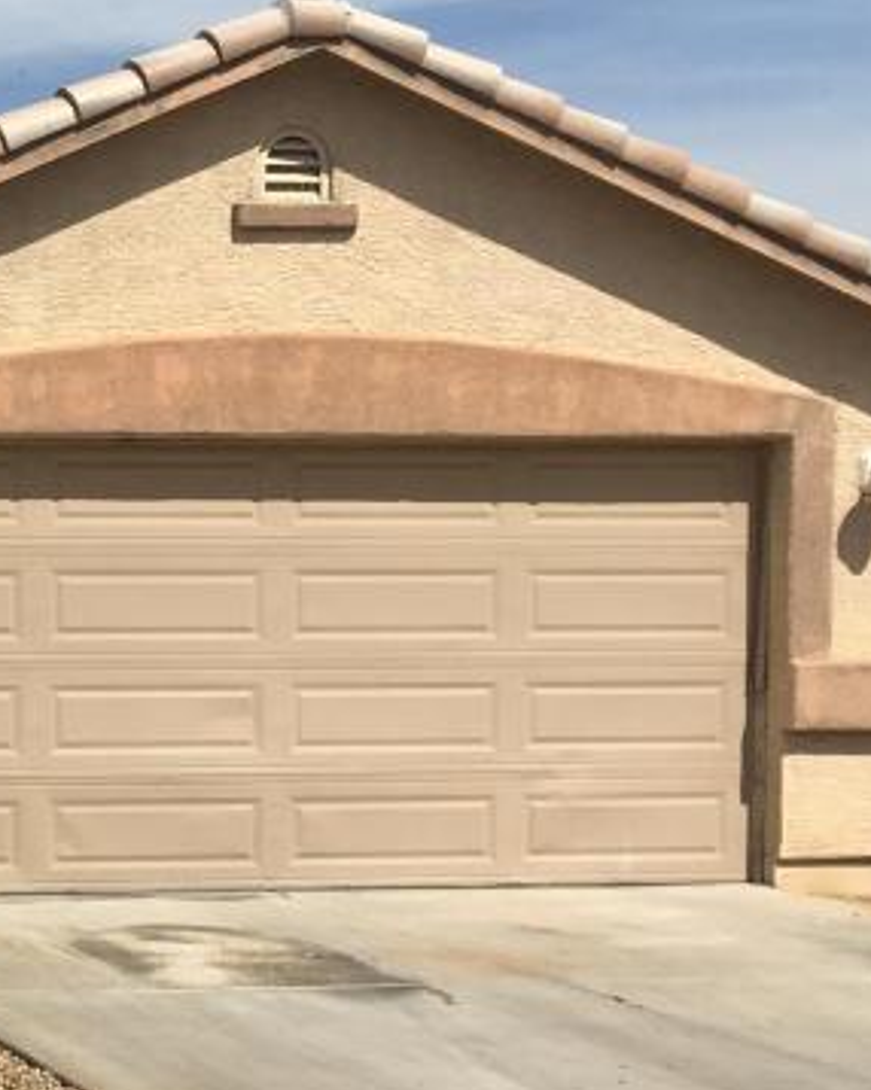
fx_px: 2612
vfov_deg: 23.4
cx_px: -478
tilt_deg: -2.9
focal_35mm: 81
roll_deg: +0.7
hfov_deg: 16.9
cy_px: 770
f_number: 2.2
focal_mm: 4.15
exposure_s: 1/2849
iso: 25
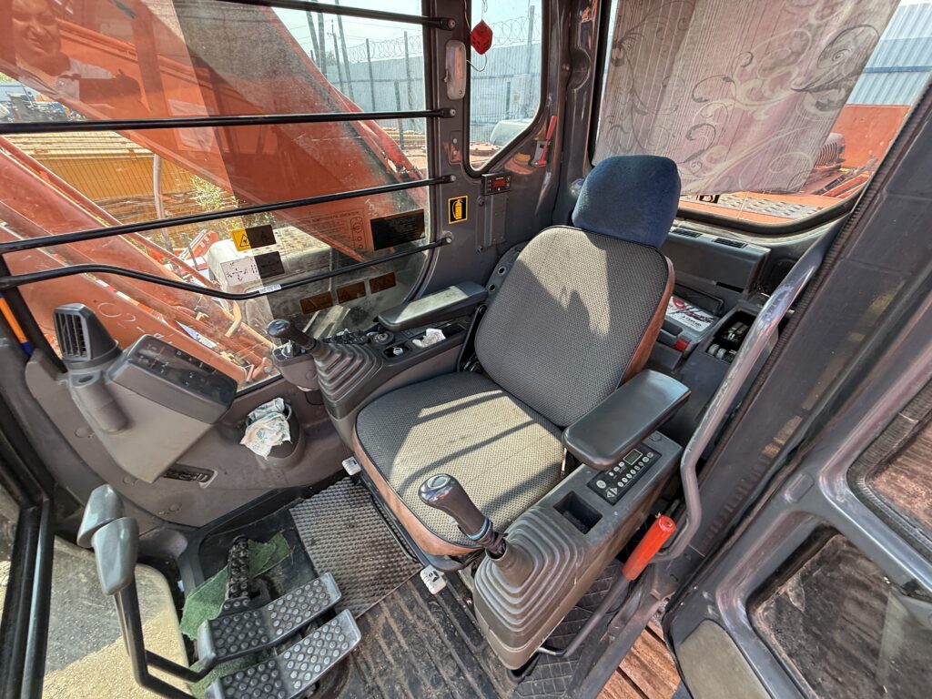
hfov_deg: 102.1
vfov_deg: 85.7
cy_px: 350
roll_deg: -0.1
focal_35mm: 14
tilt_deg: -34.4
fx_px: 377
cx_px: 466
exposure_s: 1/99
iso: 80
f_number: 2.2
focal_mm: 2.22
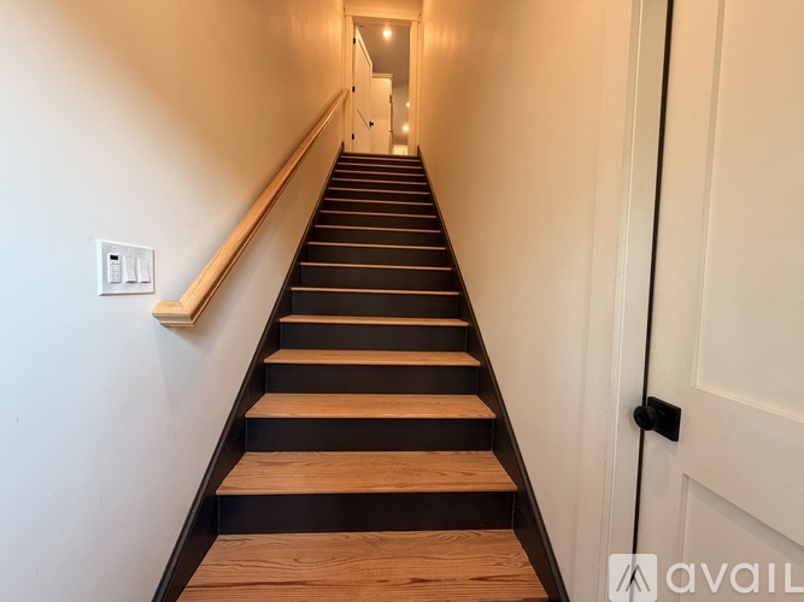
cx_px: 402
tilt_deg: -2.9
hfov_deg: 102.1
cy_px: 301
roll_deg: -0.9
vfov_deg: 85.7
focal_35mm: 14
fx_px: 325
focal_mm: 2.22
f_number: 2.2
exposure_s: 1/120
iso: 250
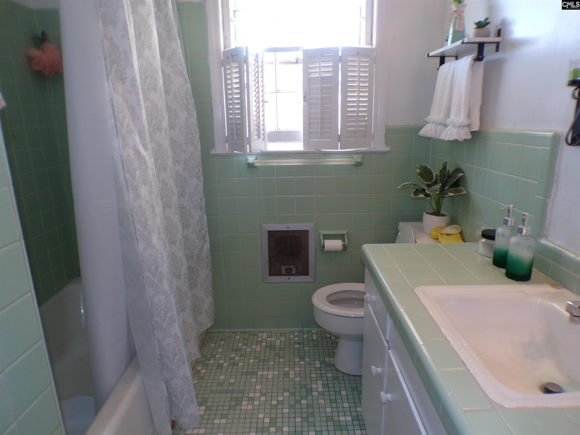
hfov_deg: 71.6
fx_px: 402
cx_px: 290
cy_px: 218
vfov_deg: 56.8
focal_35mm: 24
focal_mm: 4.3
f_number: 3
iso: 200
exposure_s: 1/17
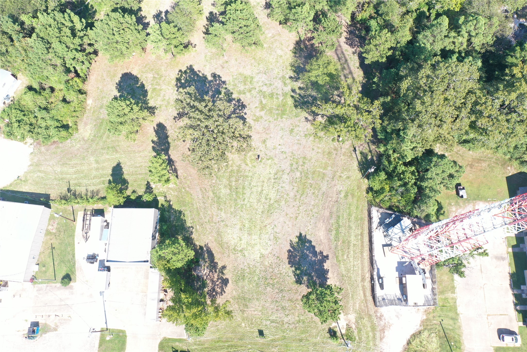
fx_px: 410
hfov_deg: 65.5
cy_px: 176
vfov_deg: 46.4
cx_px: 264
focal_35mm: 28
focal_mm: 10.26
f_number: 4.5
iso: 100
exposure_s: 1/160
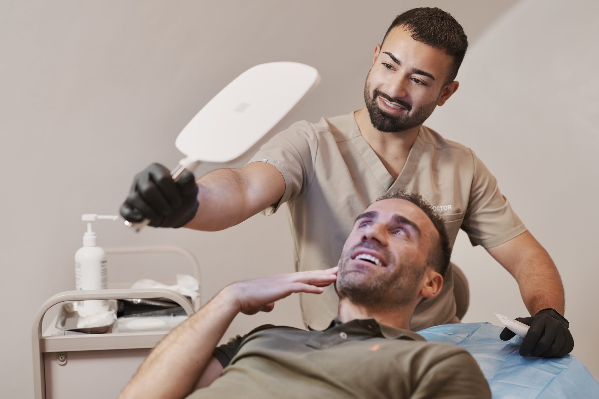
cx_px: 300
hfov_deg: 54.4
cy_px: 200
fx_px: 582
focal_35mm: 35
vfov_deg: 37.9
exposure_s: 1/200
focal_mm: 35
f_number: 1.8
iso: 250
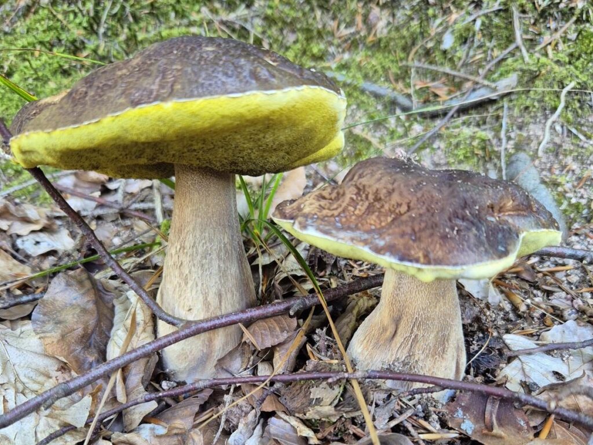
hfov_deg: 73.9
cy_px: 222
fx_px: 394
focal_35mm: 23
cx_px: 296
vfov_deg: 58.9
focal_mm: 5.4
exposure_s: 1/100
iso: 160
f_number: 1.8
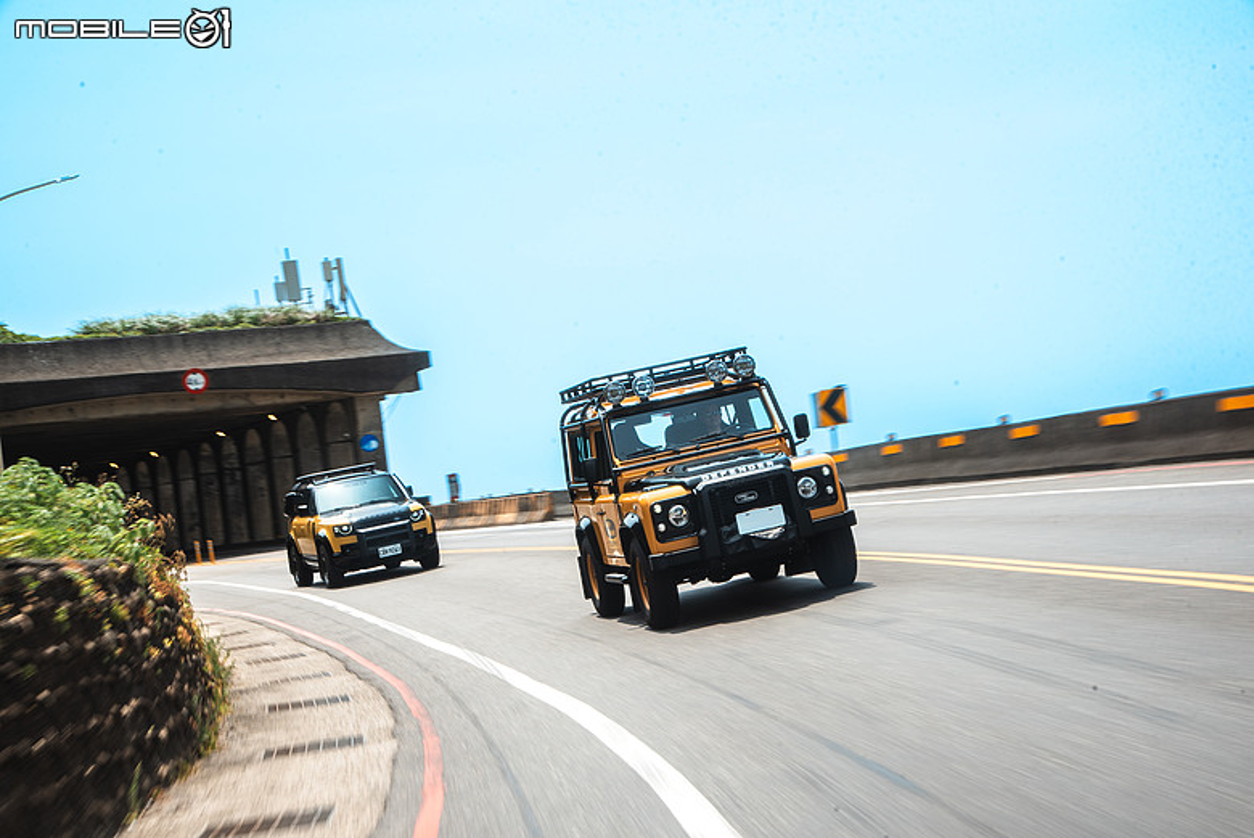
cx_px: 627
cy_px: 419
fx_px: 1812
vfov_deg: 26.0
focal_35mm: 52
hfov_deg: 38.2
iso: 100
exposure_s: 1/30
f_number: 8
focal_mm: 52
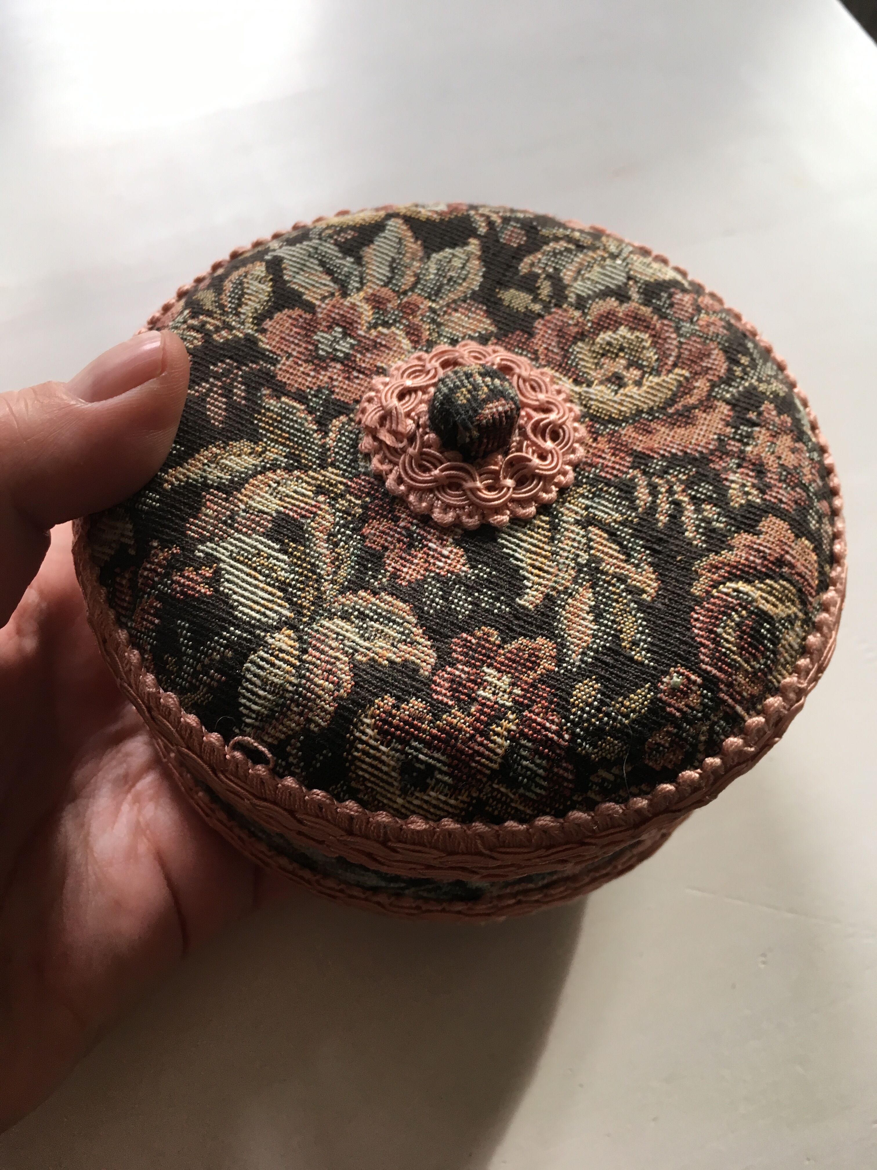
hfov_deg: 48.2
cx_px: 438
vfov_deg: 61.7
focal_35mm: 29
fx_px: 980
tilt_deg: -65.3
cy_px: 585
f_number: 2.2
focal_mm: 4.15
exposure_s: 1/33
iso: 25
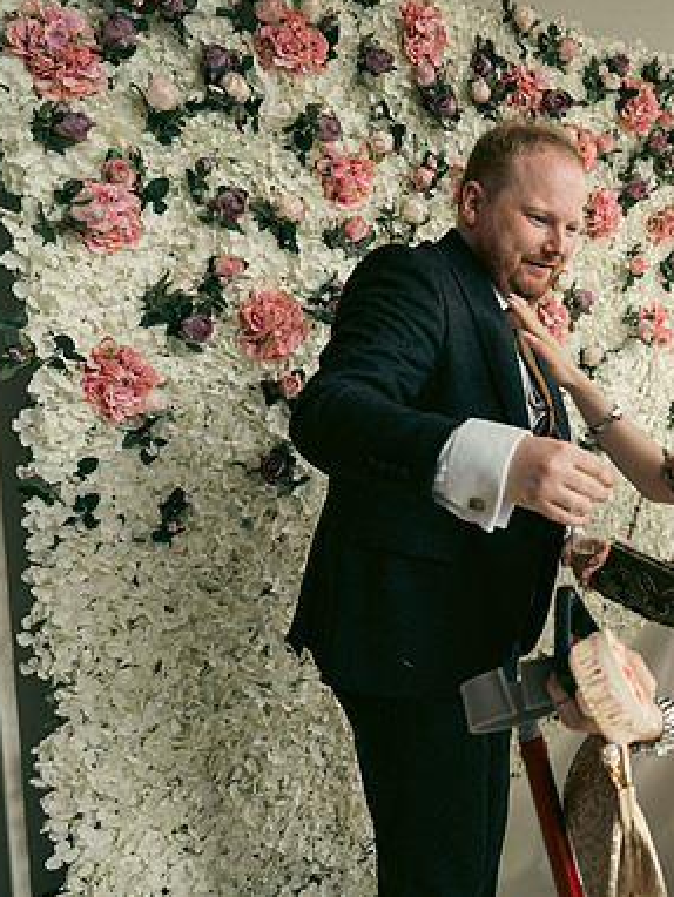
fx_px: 908
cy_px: 445
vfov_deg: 52.6
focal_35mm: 35
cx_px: 646
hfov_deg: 37.2
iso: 400
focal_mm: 24
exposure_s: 1/160
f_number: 3.5
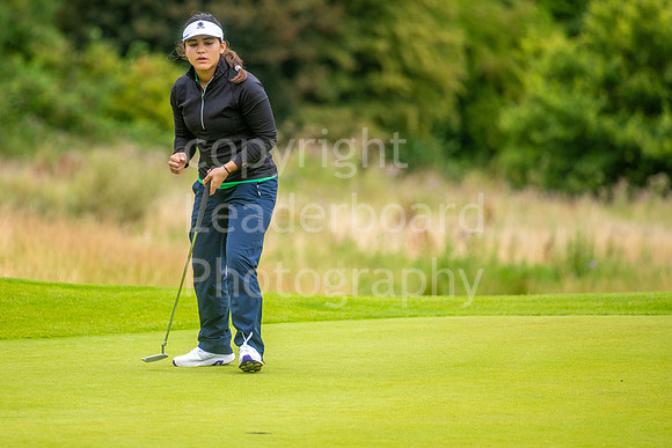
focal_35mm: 349
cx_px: 281
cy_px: 195
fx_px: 6525
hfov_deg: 5.9
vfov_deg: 3.9
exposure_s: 1/1000
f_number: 4.5
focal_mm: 300
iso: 320
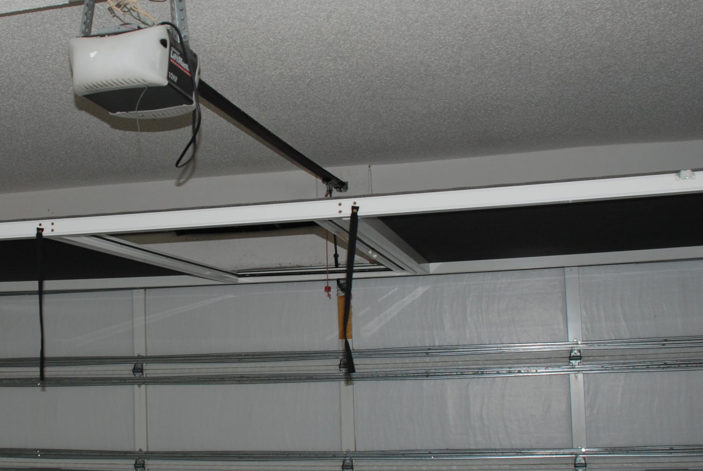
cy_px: 263
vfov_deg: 24.7
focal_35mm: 55
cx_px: 196
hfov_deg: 35.6
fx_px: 1075
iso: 200
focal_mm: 20
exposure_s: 1/60
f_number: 3.8
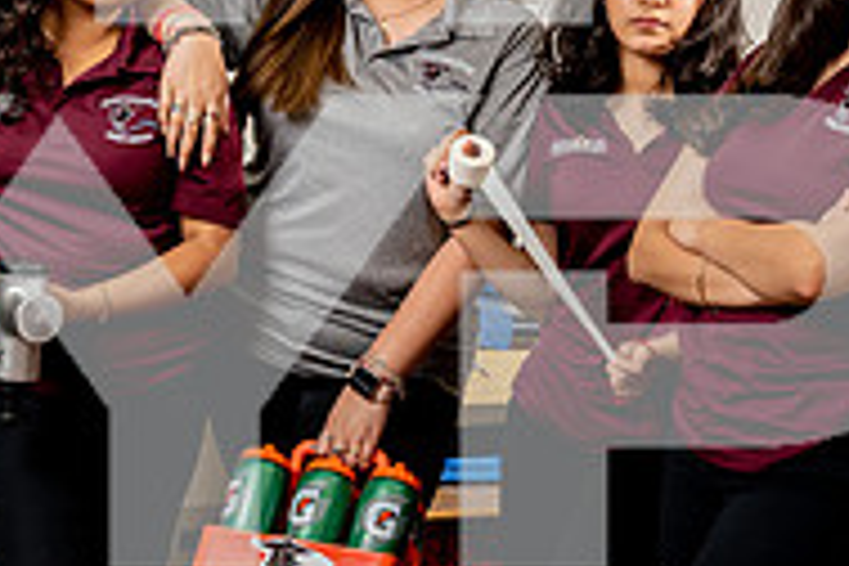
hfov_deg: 24.5
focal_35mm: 83
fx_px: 1957
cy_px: 335
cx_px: 373
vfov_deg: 16.4
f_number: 6.3
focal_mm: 27
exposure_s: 1/250
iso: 250
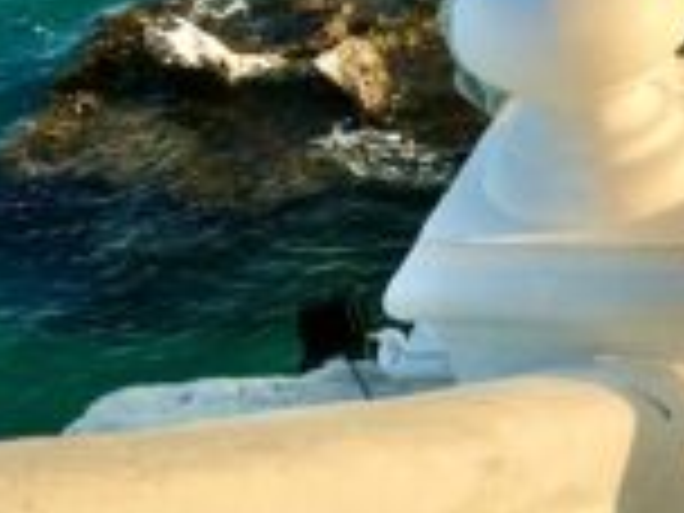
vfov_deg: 10.1
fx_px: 2905
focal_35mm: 147
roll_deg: +0.2
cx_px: 1350
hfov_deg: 12.0
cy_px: 86
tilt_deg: -30.2
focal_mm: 4.15
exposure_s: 1/1166
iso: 25
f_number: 2.2
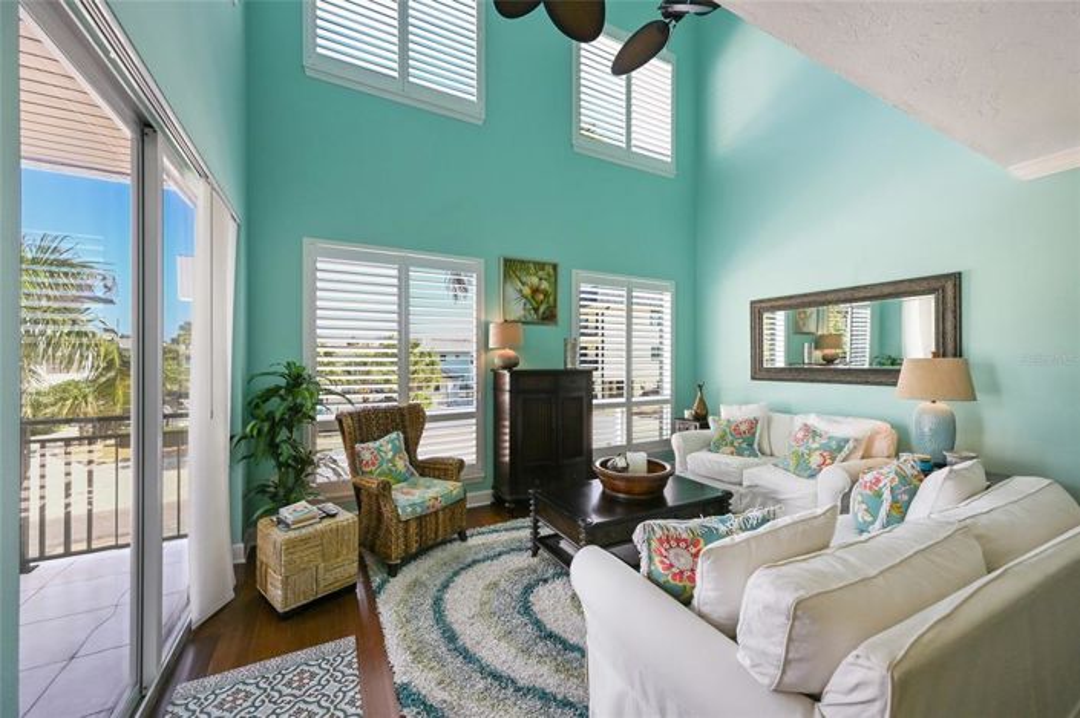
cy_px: 359
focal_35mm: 14
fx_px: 420
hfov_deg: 104.3
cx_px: 540
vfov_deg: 81.1
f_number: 8
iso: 800
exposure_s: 1/60
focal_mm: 14
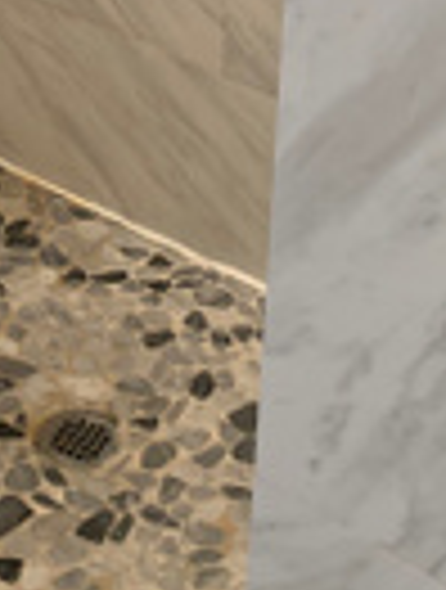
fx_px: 1624
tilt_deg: -14.6
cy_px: -383
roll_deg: -0.8
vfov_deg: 17.7
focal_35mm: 95
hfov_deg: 15.4
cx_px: 41
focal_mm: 4.25
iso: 80
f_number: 1.8
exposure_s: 1/60
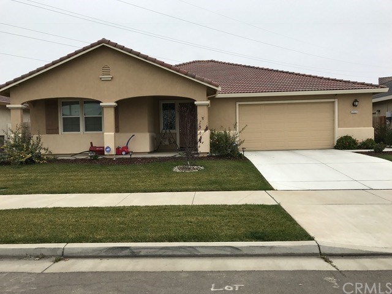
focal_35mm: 28
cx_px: 196
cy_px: 147
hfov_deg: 63.4
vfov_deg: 49.7
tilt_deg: -0.1
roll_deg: +2.8
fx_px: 317
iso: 20
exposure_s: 1/660
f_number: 1.8
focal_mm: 3.99
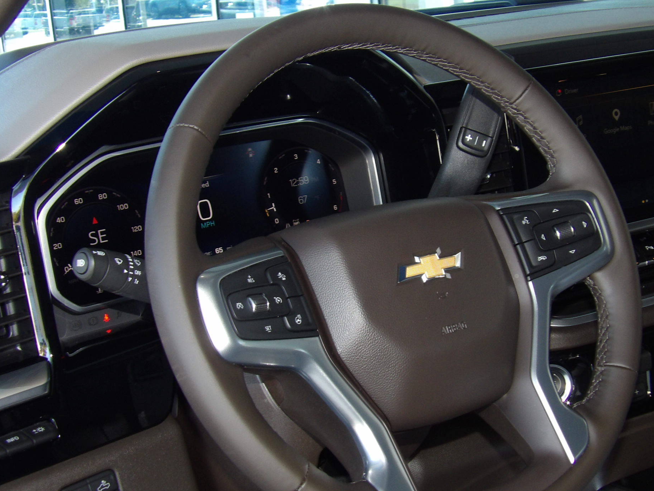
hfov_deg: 29.8
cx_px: 378
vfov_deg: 22.6
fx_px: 1228
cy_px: 290
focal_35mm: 65
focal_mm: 8.2
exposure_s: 1/27
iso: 200
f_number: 3.8
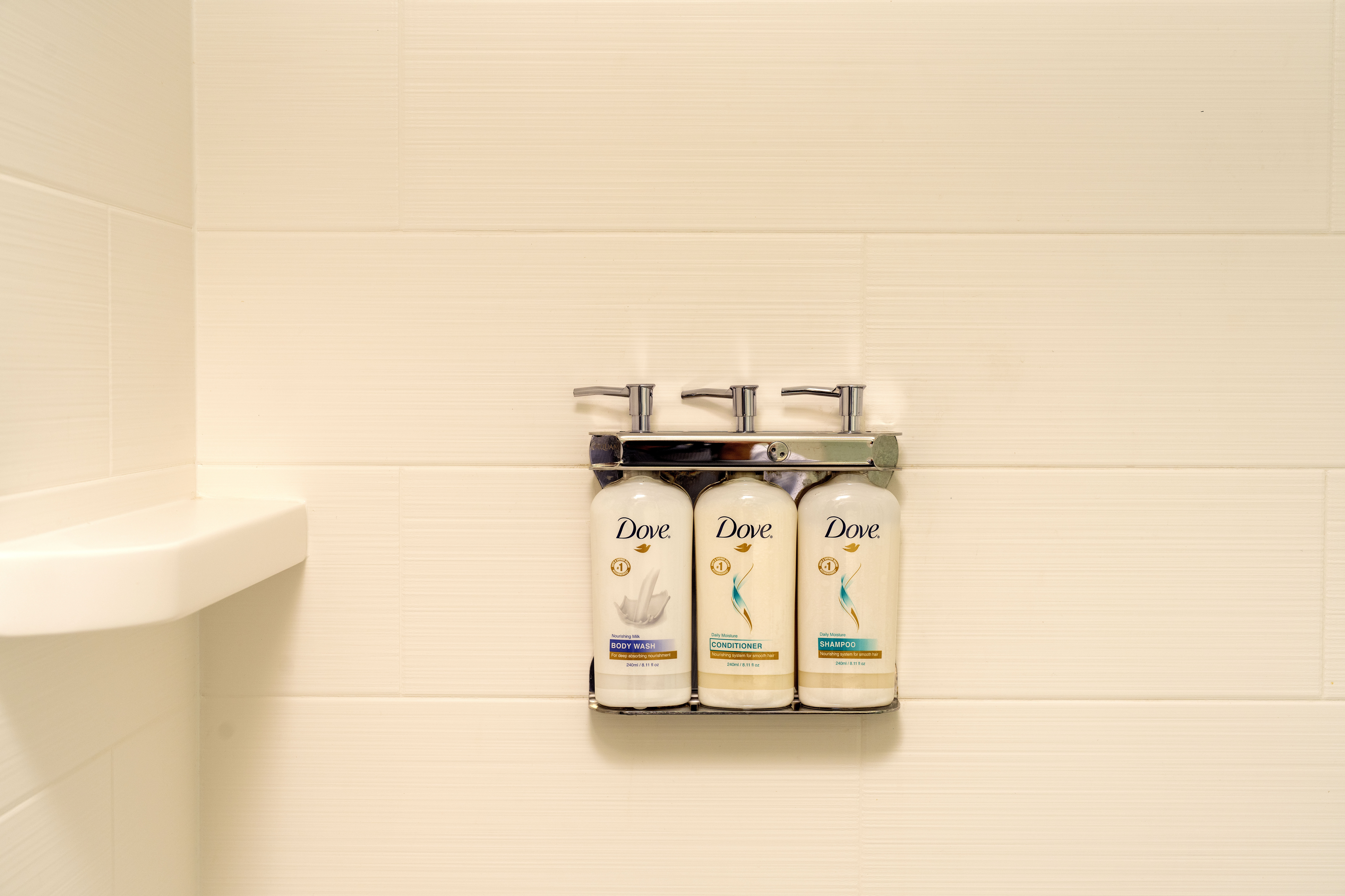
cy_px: 448
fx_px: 1868
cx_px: 672
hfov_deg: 39.6
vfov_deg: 27.0
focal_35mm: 50
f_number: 7.1
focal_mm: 50
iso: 250
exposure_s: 1/125
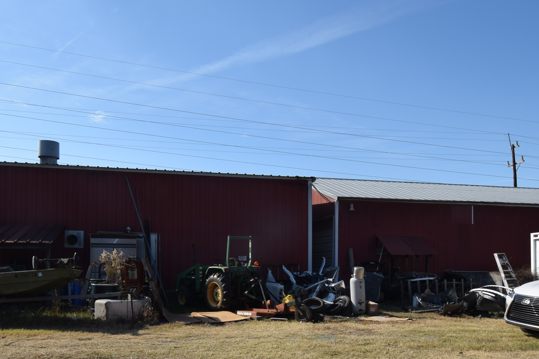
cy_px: 258
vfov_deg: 42.6
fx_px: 449
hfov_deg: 61.8
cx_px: 248
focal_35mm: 30
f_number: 8
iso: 100
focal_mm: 10
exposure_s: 1/200
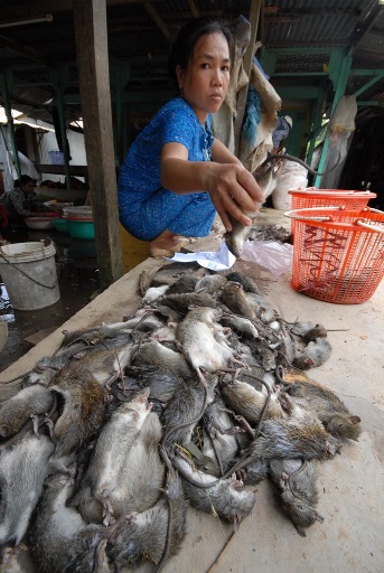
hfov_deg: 77.5
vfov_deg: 100.3
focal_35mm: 15
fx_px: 239
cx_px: 192
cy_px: 286
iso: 500
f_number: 7.1
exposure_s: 1/125
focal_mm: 10
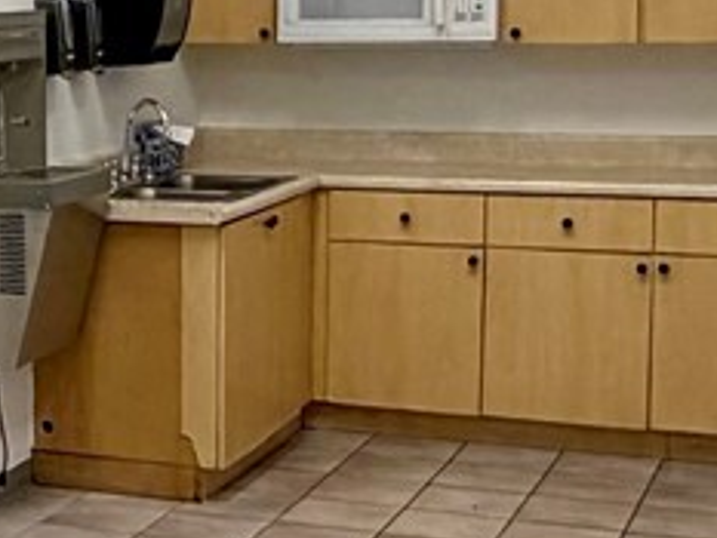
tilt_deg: -5.8
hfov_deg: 19.1
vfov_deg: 15.4
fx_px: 1989
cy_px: 209
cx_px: -169
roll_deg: +1.9
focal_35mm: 96
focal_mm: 2.22
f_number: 2.2
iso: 200
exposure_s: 1/120
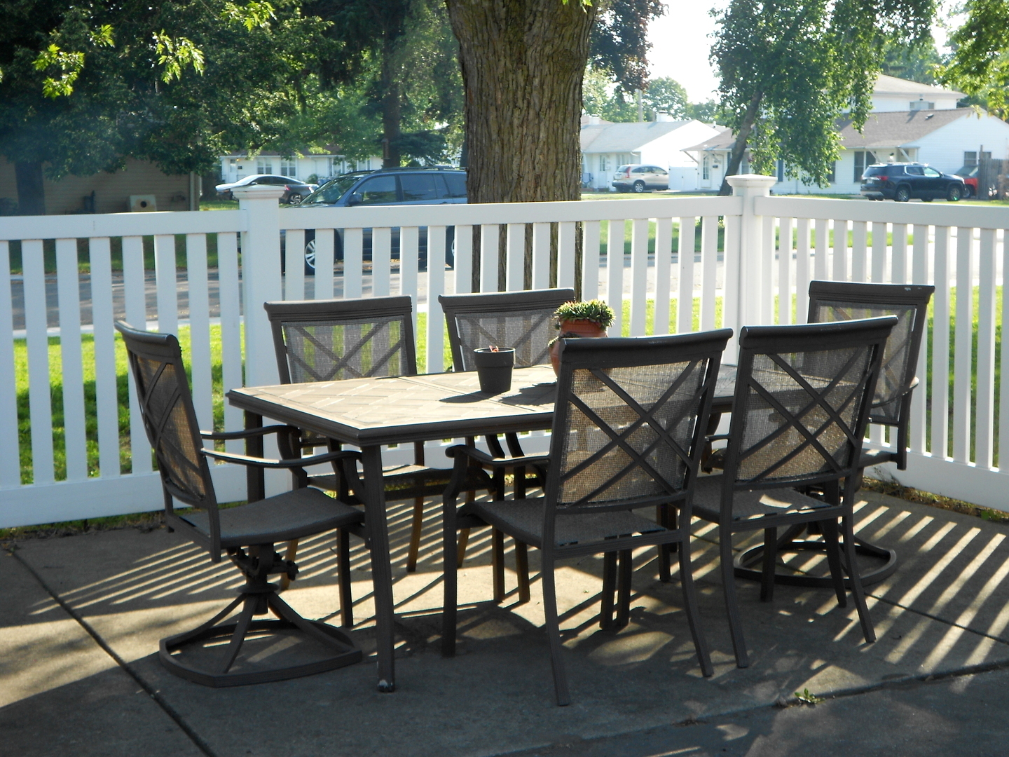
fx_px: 1632
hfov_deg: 34.3
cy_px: 378
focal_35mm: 56
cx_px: 504
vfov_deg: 26.1
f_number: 4.9
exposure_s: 1/125
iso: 80
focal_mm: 10
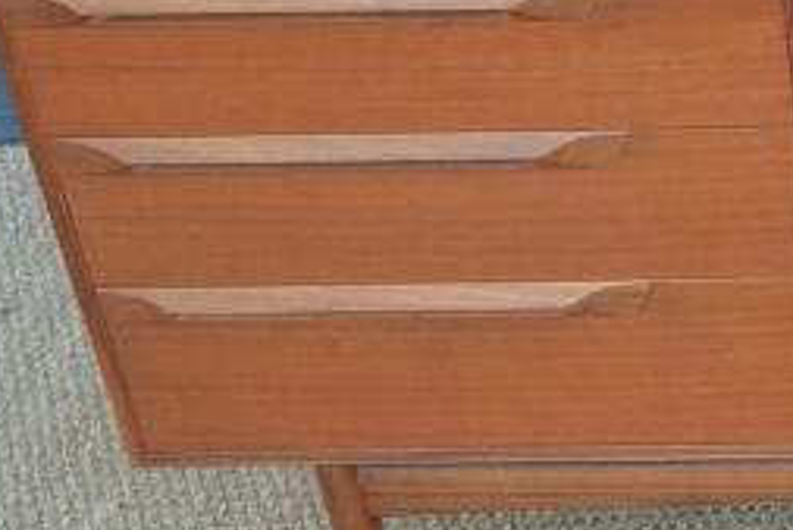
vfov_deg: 14.0
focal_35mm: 96
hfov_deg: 18.9
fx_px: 2116
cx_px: 1166
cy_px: -44
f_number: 3.5
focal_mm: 18
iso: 400
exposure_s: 1/125
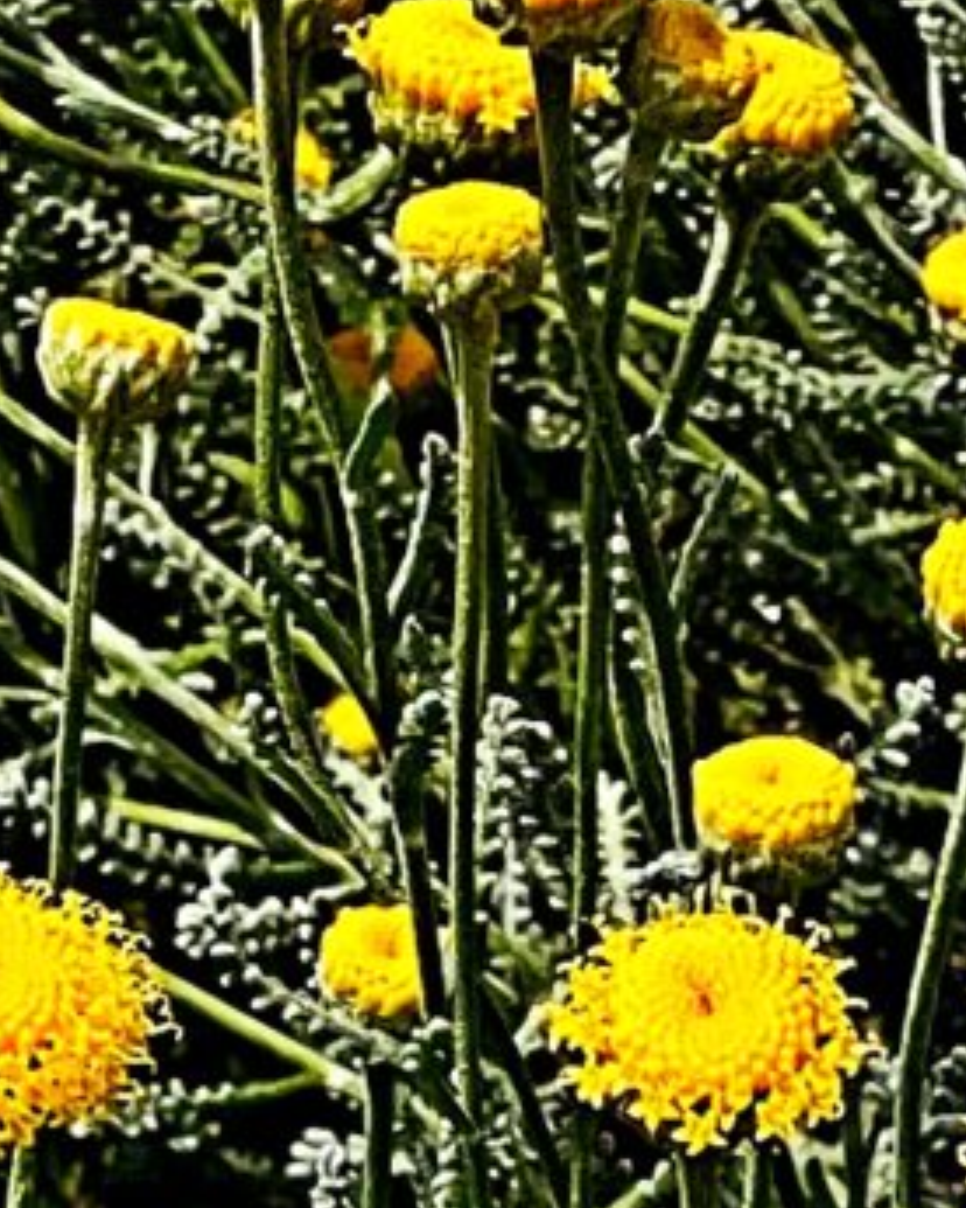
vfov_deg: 3.4
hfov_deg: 2.8
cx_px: 1564
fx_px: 19906
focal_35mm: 557
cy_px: 4041
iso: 32
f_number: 2.8
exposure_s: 1/747
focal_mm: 9
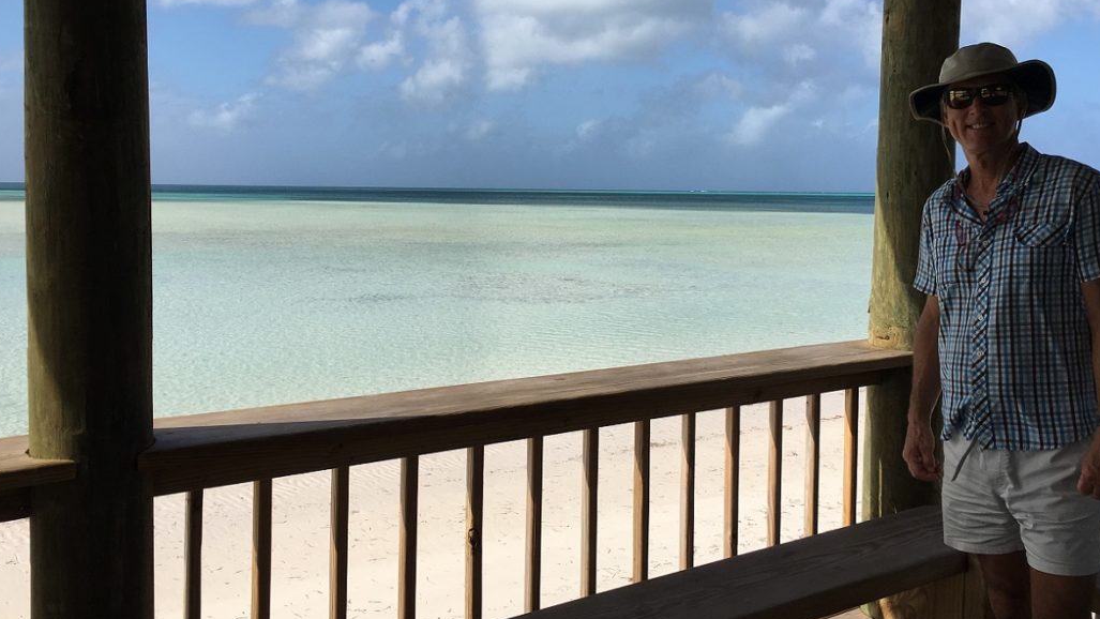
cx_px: 542
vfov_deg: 32.7
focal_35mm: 36
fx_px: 1050
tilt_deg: -1.3
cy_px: 237
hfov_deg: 55.3
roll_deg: -1.3
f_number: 2.2
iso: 25
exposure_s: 1/2653
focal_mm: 4.15
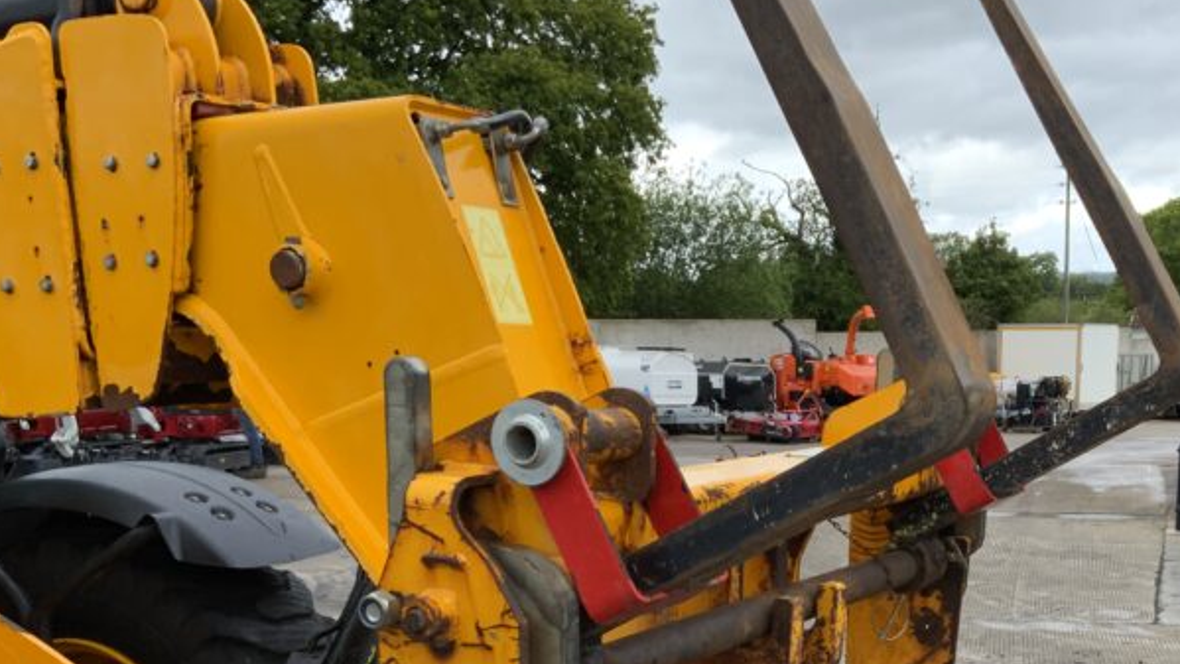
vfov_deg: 21.4
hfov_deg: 37.8
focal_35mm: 54
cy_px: 670
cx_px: 839
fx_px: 1690
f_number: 1.8
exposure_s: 1/212
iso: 16
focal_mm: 3
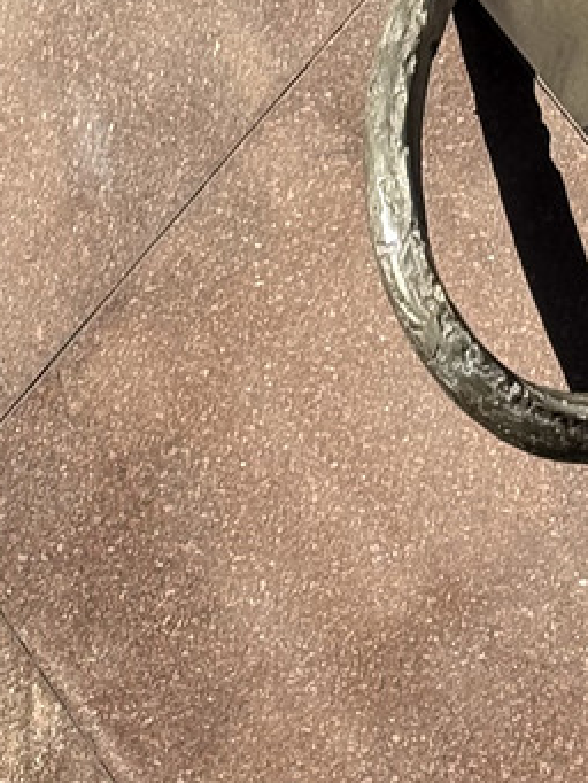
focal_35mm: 244
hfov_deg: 6.1
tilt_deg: +16.0
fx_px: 5523
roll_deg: +0.8
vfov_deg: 7.7
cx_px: 425
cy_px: -930
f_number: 1.6
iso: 32
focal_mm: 5.96
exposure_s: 1/1848
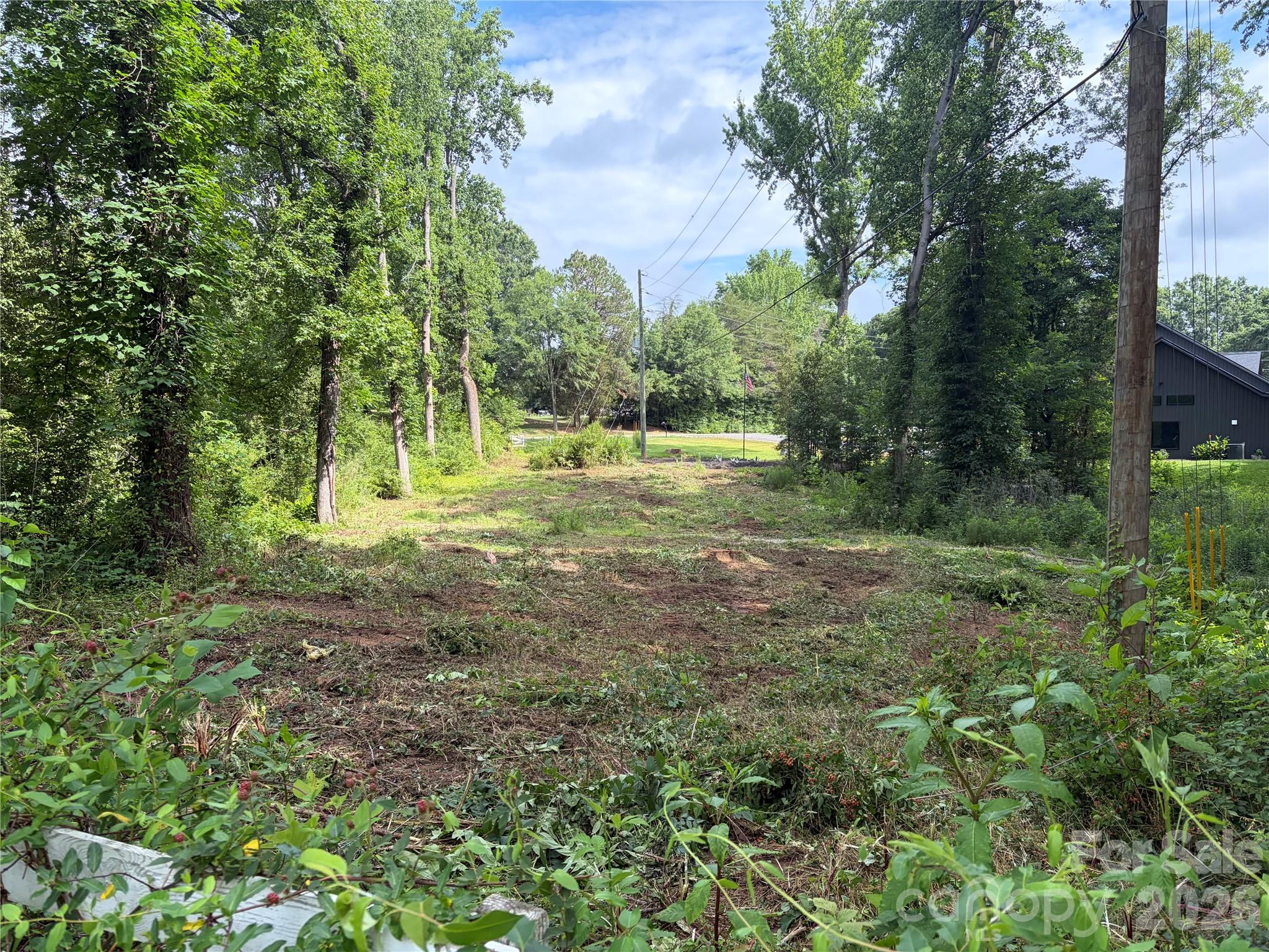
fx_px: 953
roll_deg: +0.6
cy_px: 476
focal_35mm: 26
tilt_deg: -2.4
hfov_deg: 67.3
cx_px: 634
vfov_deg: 53.1
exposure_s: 1/1196
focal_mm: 5.96
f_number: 1.6
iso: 64
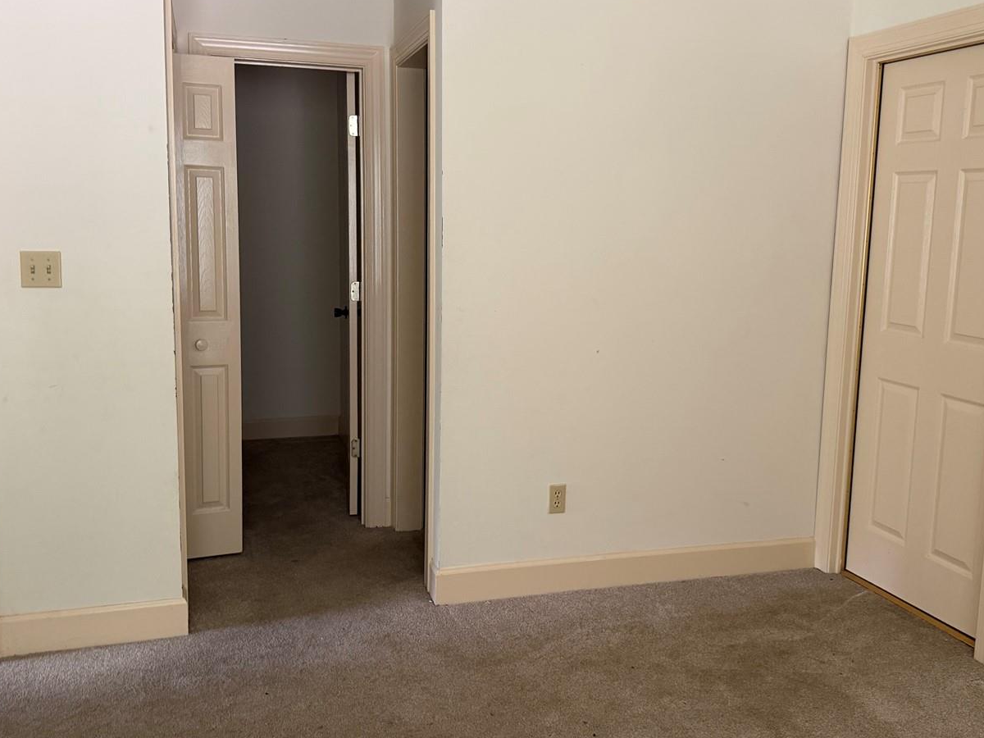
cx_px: 488
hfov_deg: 56.8
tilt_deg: -6.1
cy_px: 338
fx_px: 910
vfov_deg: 44.1
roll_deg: -1.9
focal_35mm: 32
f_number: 1.78
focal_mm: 6.76
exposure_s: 1/60
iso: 320
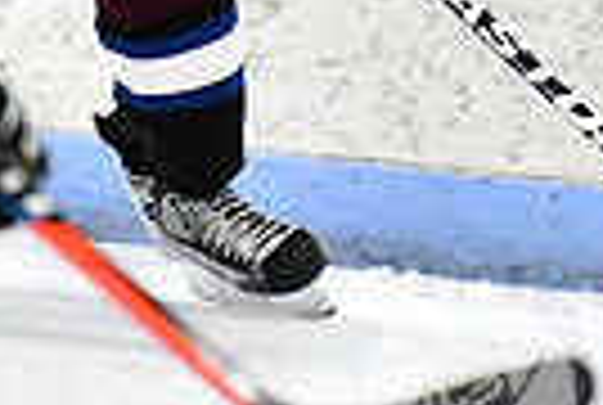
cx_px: 356
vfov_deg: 1.1
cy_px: -268
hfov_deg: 1.7
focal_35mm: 1230
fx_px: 20648
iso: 6400
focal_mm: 190
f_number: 3.2
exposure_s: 1/1250
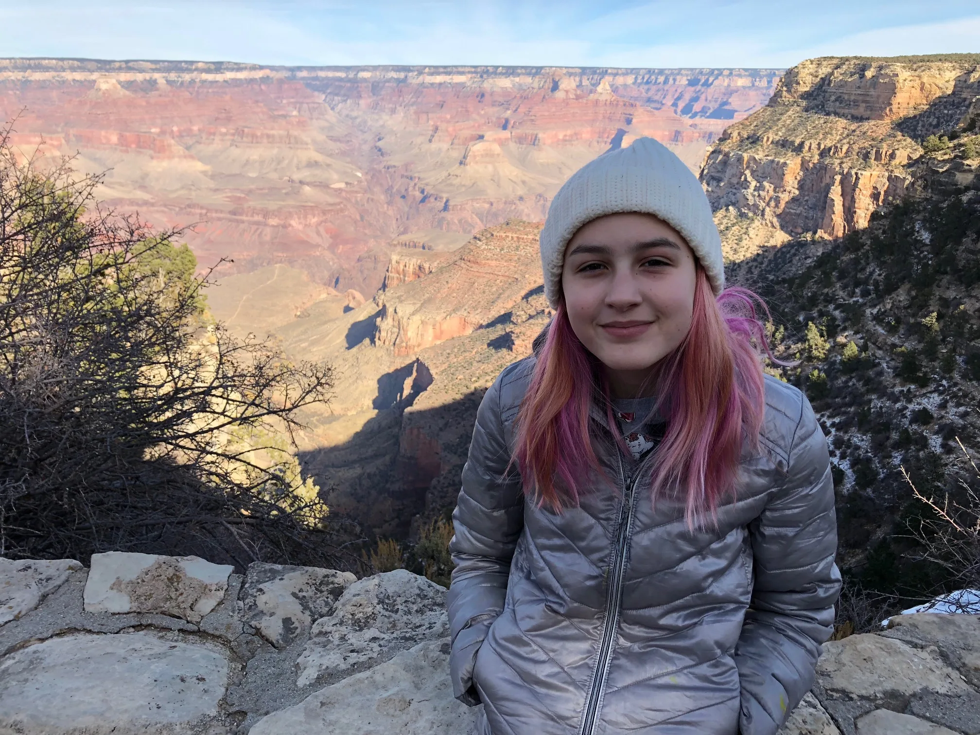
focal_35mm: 28
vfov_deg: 49.7
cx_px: 490
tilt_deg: -19.7
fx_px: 793
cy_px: 368
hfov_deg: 63.4
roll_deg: -0.2
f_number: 1.8
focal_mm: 3.99
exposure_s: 1/800
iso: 20
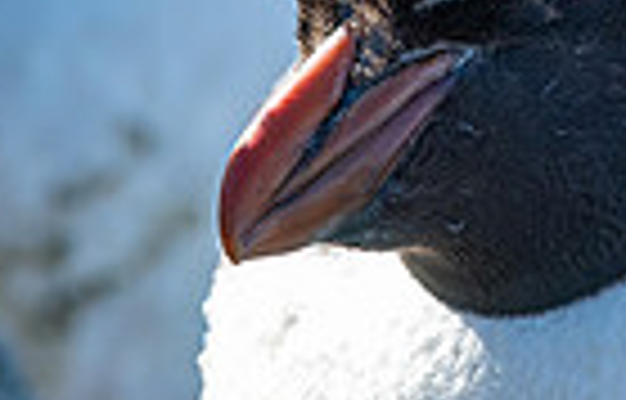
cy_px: -198
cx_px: 430
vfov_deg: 0.9
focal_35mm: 1428
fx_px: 24531
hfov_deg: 1.5
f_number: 8
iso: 640
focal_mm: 300
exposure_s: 1/640
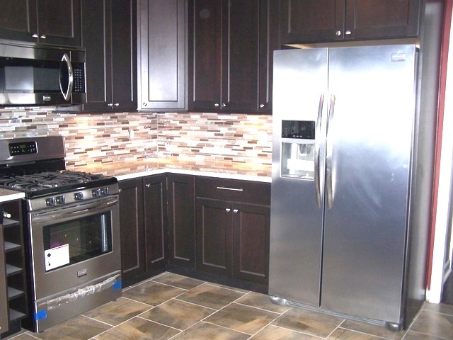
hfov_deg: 49.0
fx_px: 497
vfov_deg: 37.7
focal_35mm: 38
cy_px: 170
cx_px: 226
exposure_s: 1/60
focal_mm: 6.3
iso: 140
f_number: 2.8
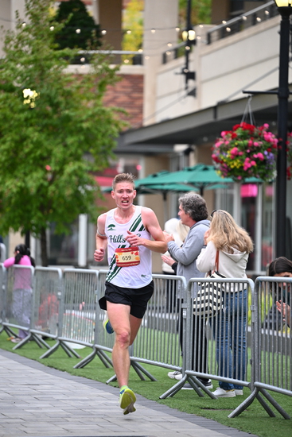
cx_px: 146
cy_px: 218
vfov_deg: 11.7
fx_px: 2128
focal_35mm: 175
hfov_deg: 7.9
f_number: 2.8
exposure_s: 1/800
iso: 1600
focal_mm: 175
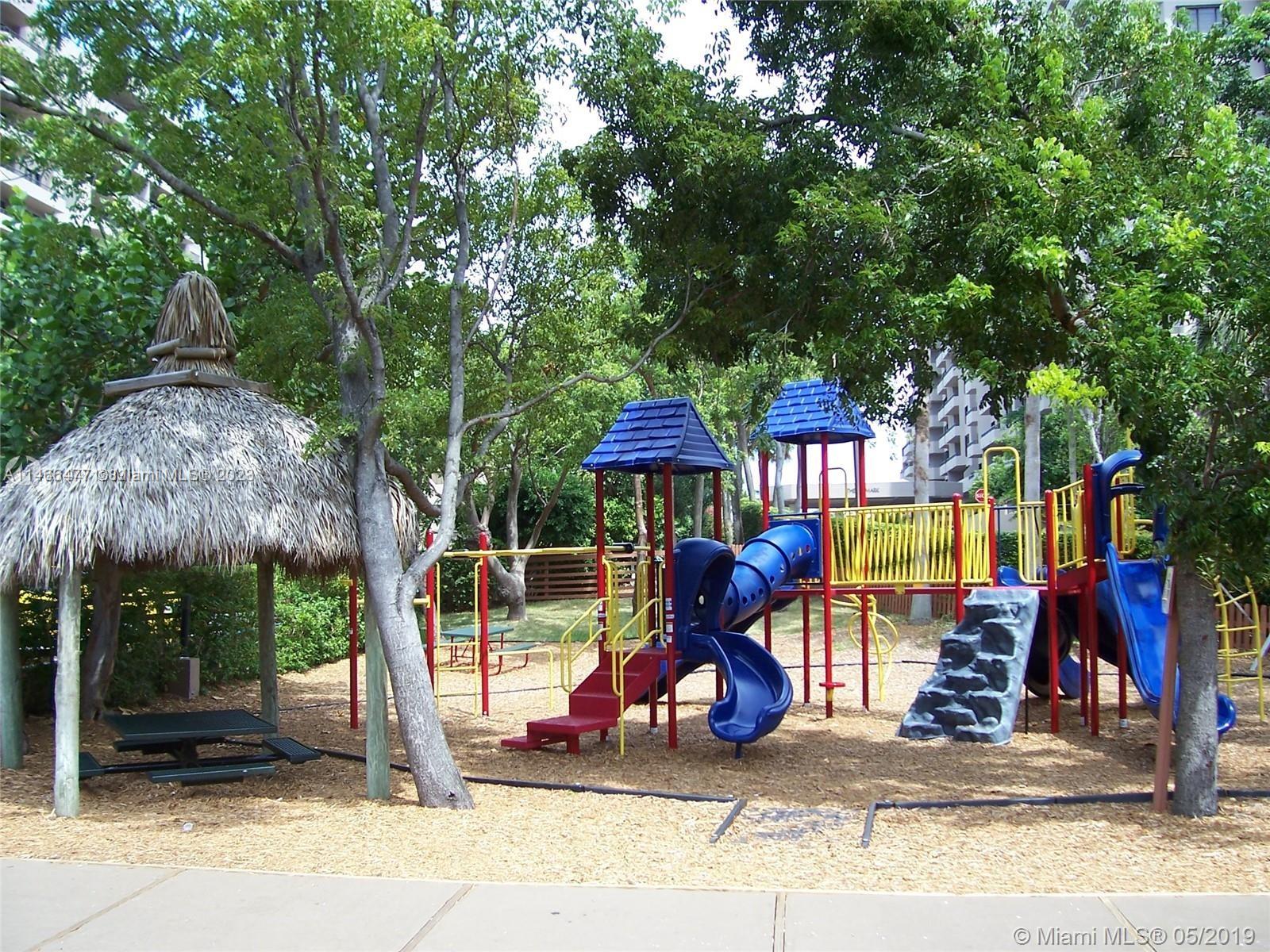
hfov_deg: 54.0
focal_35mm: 34
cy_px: 476
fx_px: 1247
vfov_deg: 41.8
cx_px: 635
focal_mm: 5.6
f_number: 2.7
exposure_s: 1/350
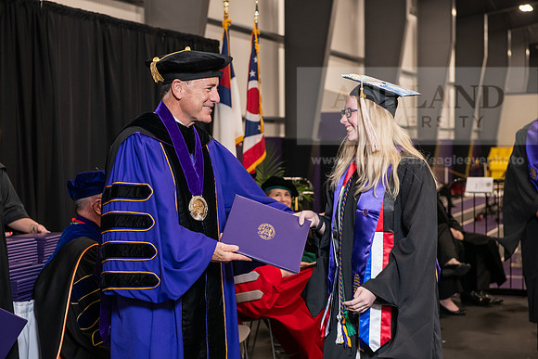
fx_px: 1046
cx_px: 269
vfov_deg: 19.5
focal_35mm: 70
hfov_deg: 28.8
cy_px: 180
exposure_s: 1/125
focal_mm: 70
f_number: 5
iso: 2000
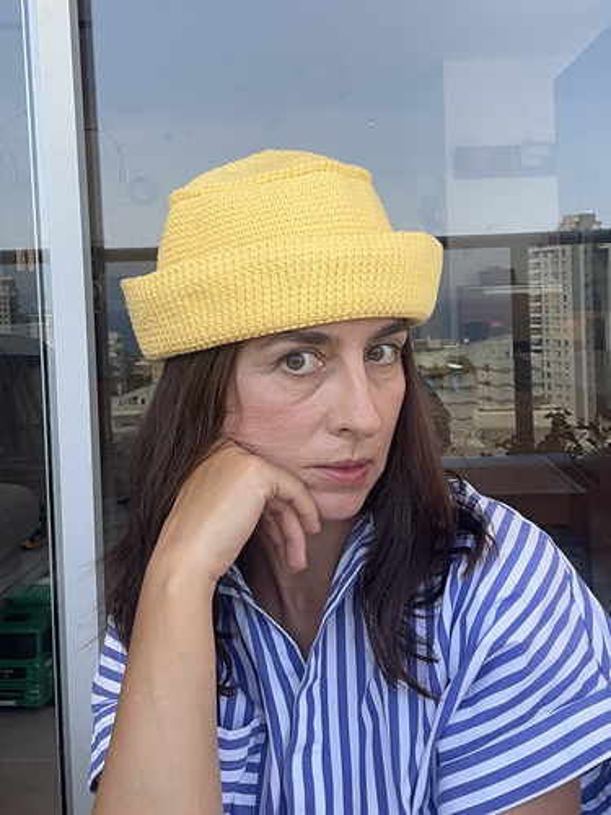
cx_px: 306
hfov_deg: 46.8
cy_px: 408
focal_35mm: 30
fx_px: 706
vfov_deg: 60.0
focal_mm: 2.69
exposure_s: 1/132
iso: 20
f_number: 1.9
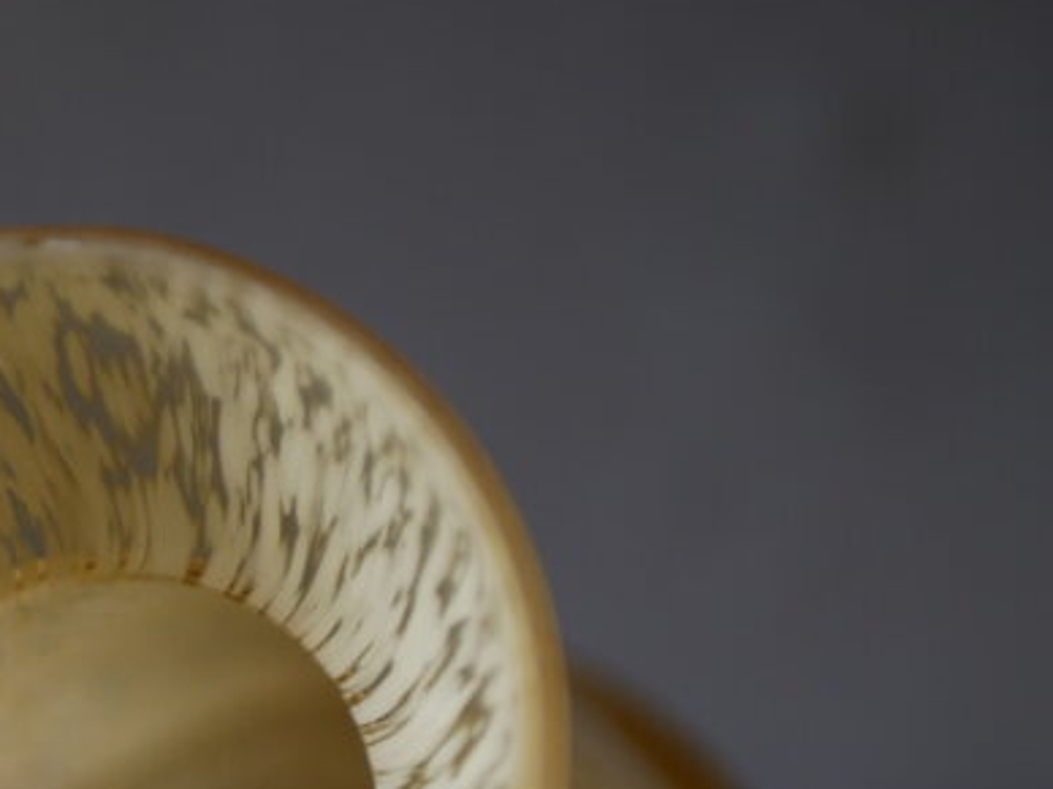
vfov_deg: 13.3
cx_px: 88
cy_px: 765
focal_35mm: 110
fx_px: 3346
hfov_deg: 17.6
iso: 200
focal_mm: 25
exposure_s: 1/125
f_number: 2
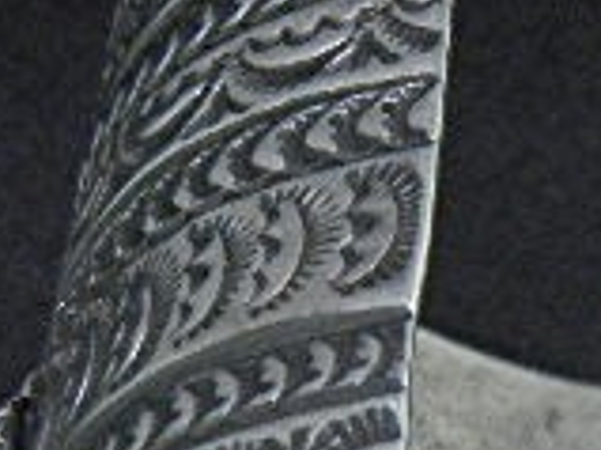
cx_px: 824
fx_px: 3140
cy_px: 567
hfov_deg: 10.6
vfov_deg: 8.1
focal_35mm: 181
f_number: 7.6
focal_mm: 8.1
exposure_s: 1/30
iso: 800
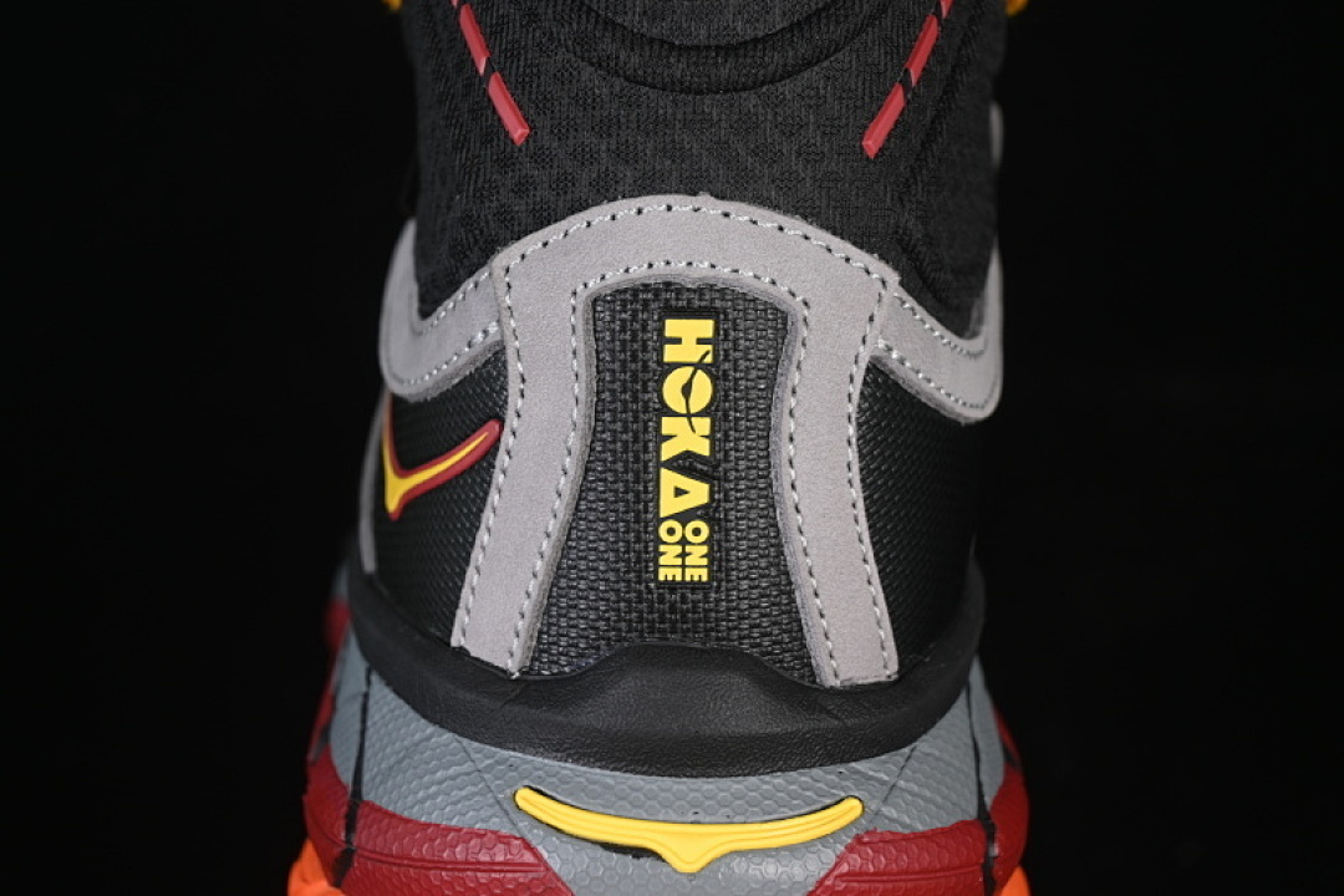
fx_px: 2632
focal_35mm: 70
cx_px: 672
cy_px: 448
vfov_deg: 19.3
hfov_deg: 28.6
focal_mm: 47
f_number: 6.3
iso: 160
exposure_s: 1/60
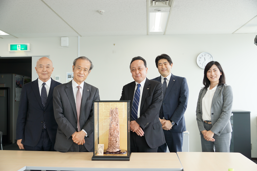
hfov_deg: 49.6
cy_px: 86
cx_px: 128
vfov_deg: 34.1
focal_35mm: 39
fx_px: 278
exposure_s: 1/60
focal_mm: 26
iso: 100
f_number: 2.8
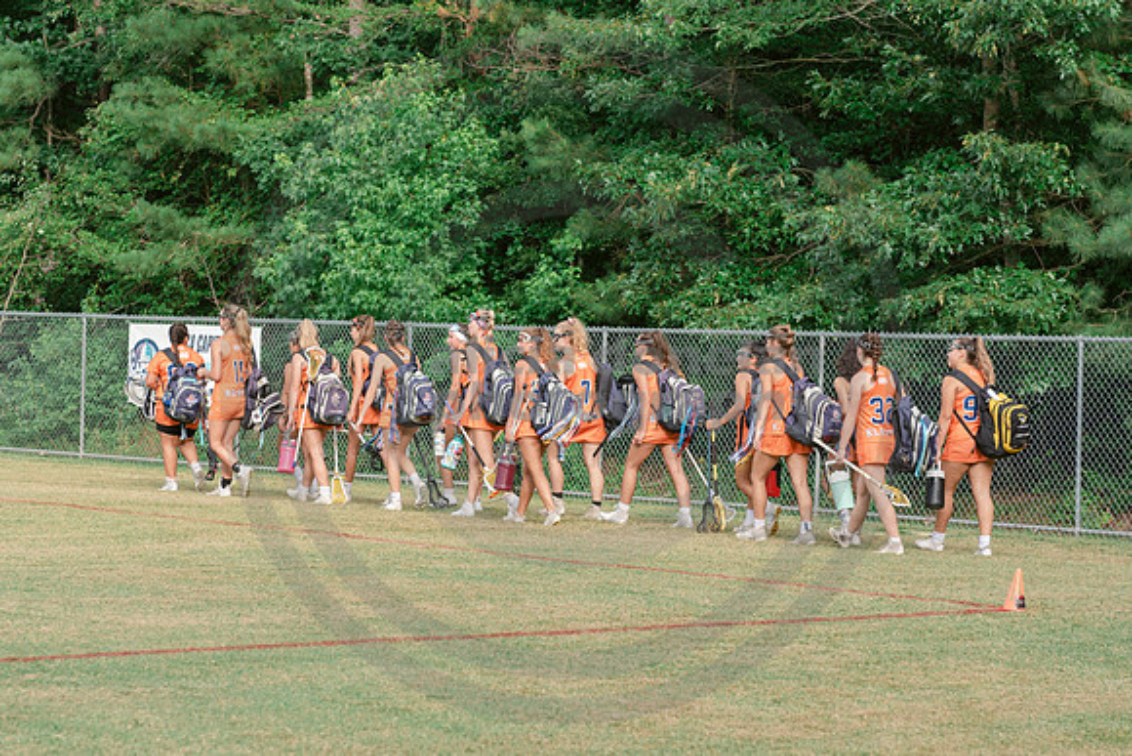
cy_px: 462
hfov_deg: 19.3
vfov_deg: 13.0
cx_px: 500
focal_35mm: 106
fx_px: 3319
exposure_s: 1/400
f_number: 5
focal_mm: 70
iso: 250
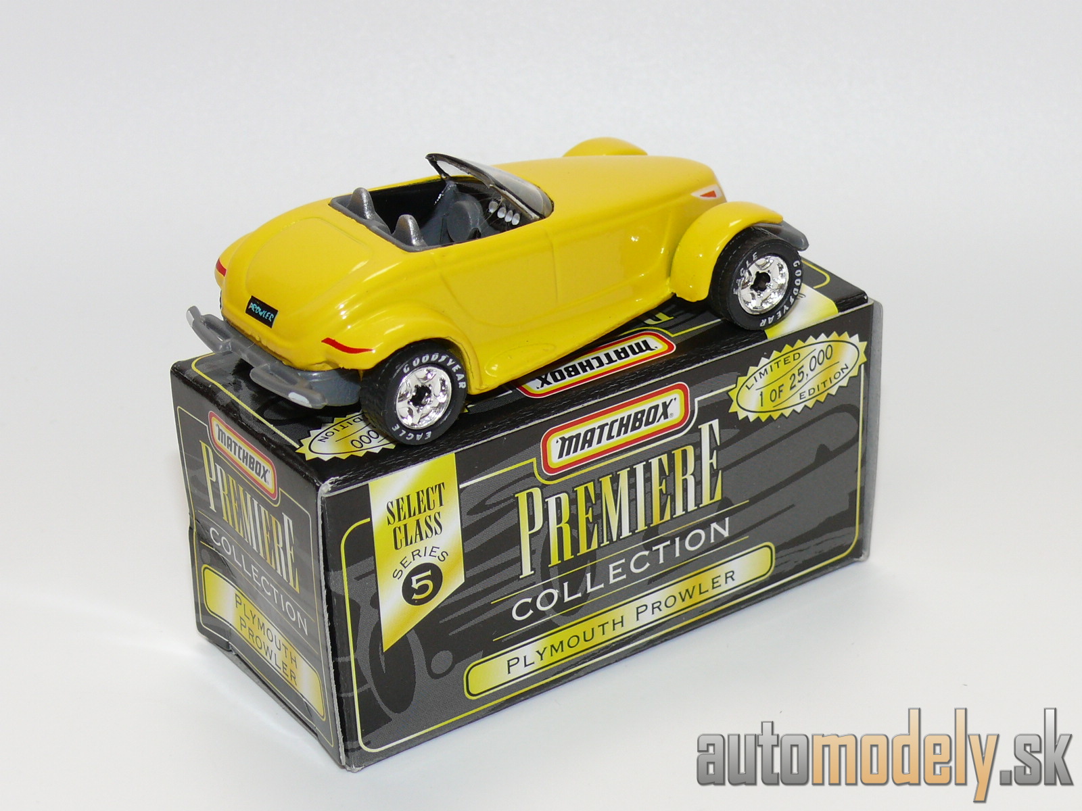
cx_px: 541
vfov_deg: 18.2
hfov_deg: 24.1
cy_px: 406
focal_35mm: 81
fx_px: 2532
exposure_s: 1/30
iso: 100
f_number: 4
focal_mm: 11.9
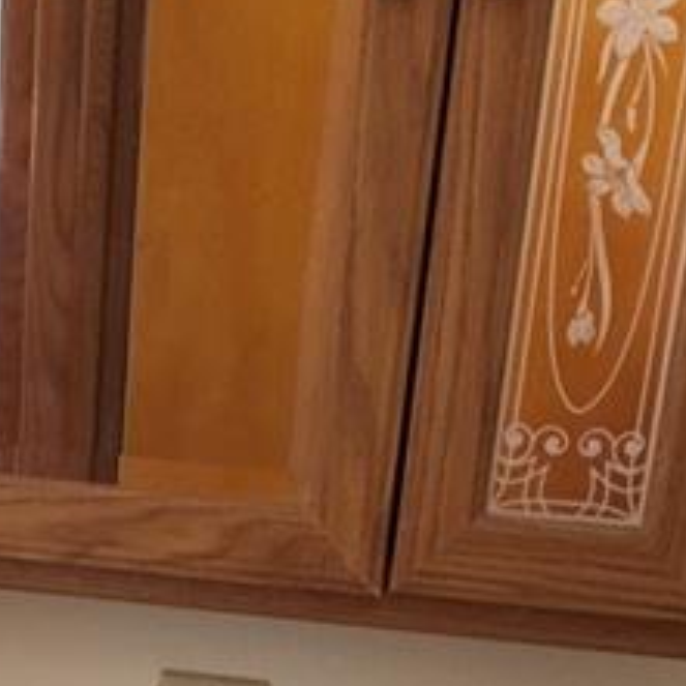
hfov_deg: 19.1
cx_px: 50
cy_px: 1102
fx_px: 1995
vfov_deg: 17.1
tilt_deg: -23.6
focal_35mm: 89
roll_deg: -3.2
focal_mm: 4.15
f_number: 2.2
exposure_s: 1/15
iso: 200
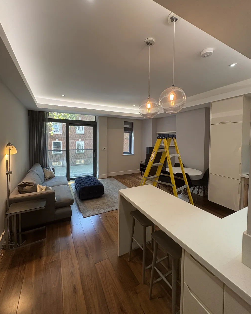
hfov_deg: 84.0
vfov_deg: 96.6
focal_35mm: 15
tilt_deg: -1.2
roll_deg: -0.5
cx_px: 124
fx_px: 139
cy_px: 143
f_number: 2.2
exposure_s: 1/100
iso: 160
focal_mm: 2.22
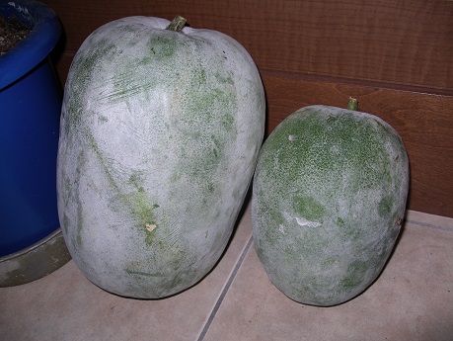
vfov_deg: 38.7
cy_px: 170
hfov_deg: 50.1
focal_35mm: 37
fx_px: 485
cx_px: 226
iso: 80
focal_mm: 7.8
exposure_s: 1/40
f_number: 2.8
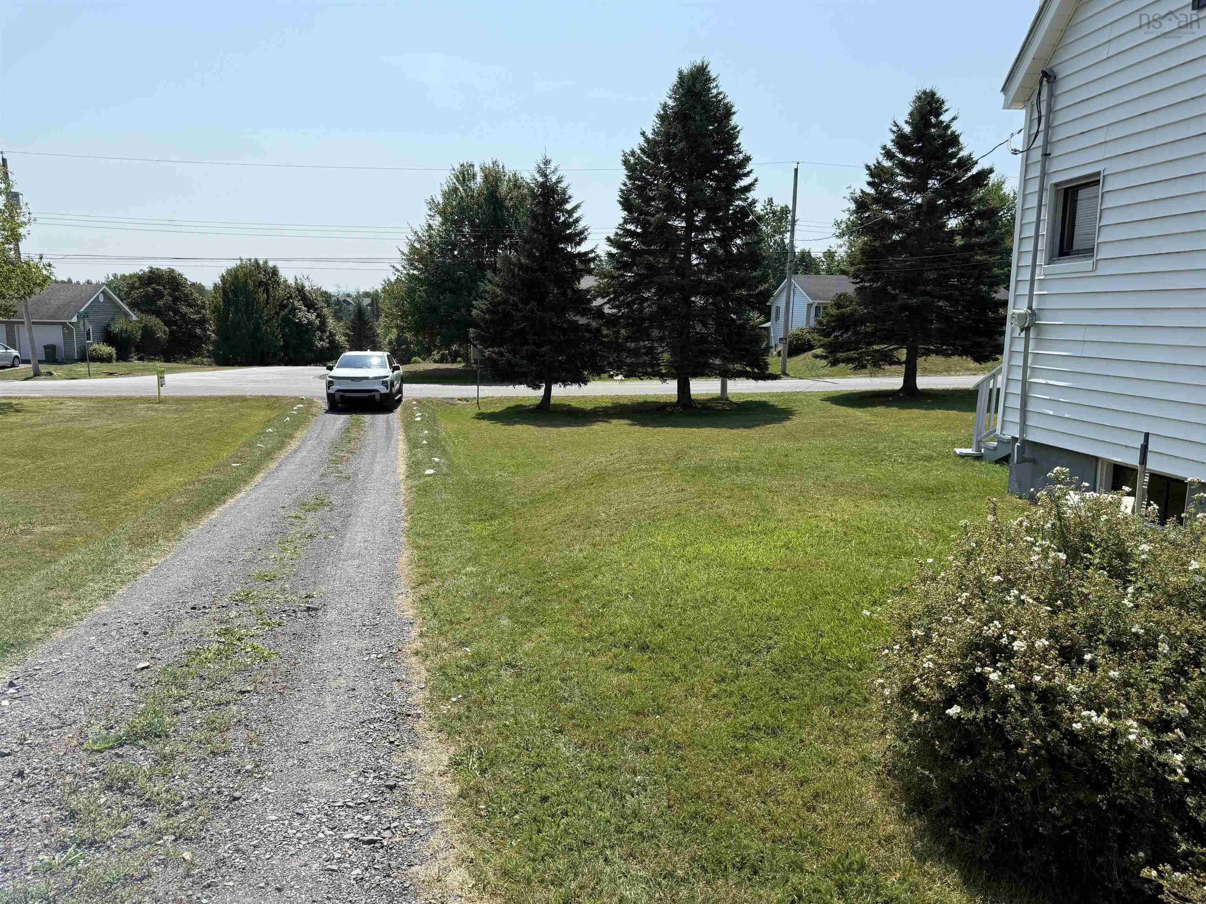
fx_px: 836
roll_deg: +1.7
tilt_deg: -6.6
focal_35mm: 24
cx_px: 603
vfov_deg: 56.8
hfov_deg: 71.6
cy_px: 452
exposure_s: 1/4405
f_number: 1.78
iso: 80
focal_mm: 6.76
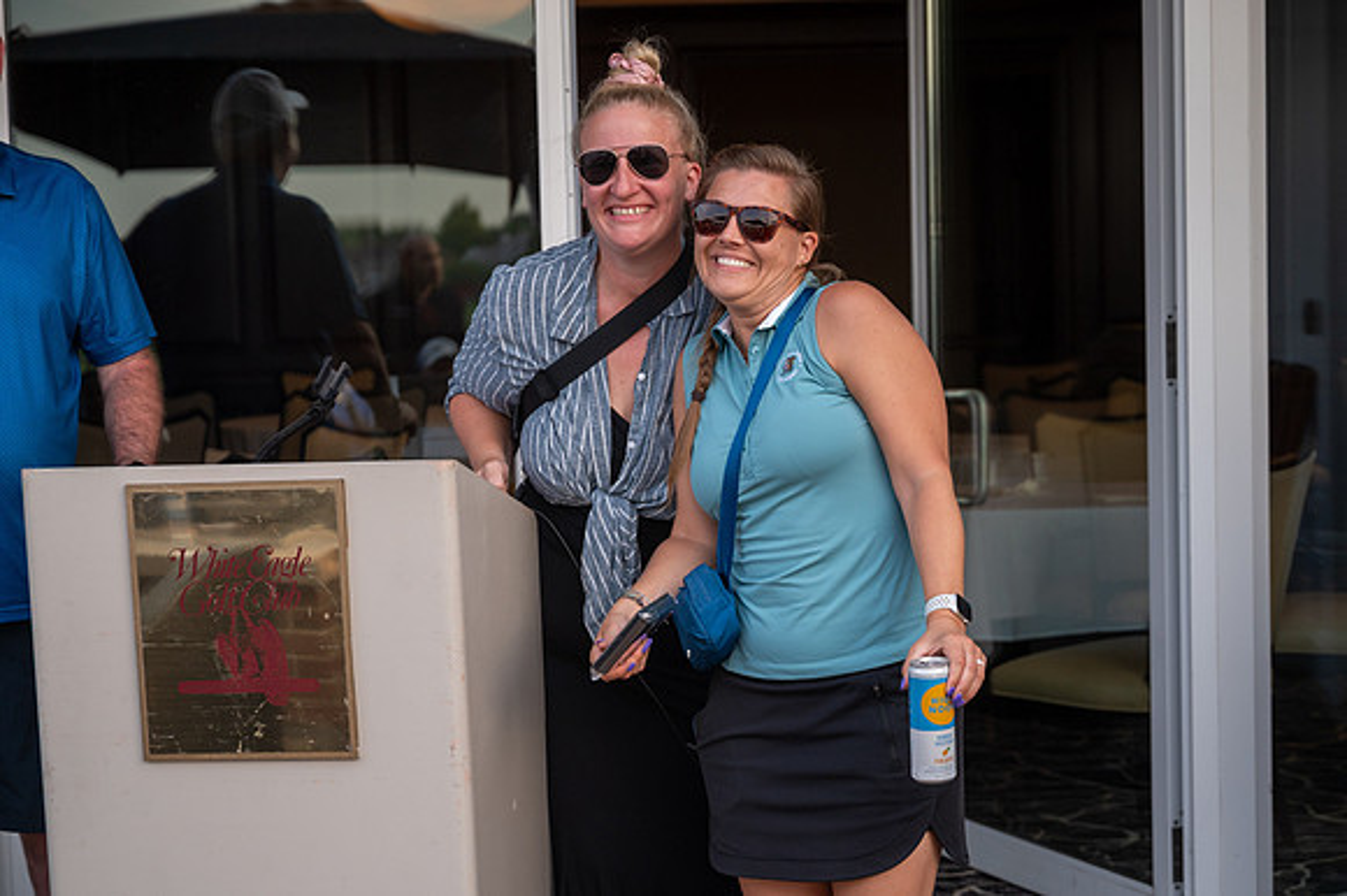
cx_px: 811
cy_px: 540
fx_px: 2792
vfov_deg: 18.2
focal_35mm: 75
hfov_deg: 27.1
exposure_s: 1/500
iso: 500
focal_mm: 62
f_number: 4
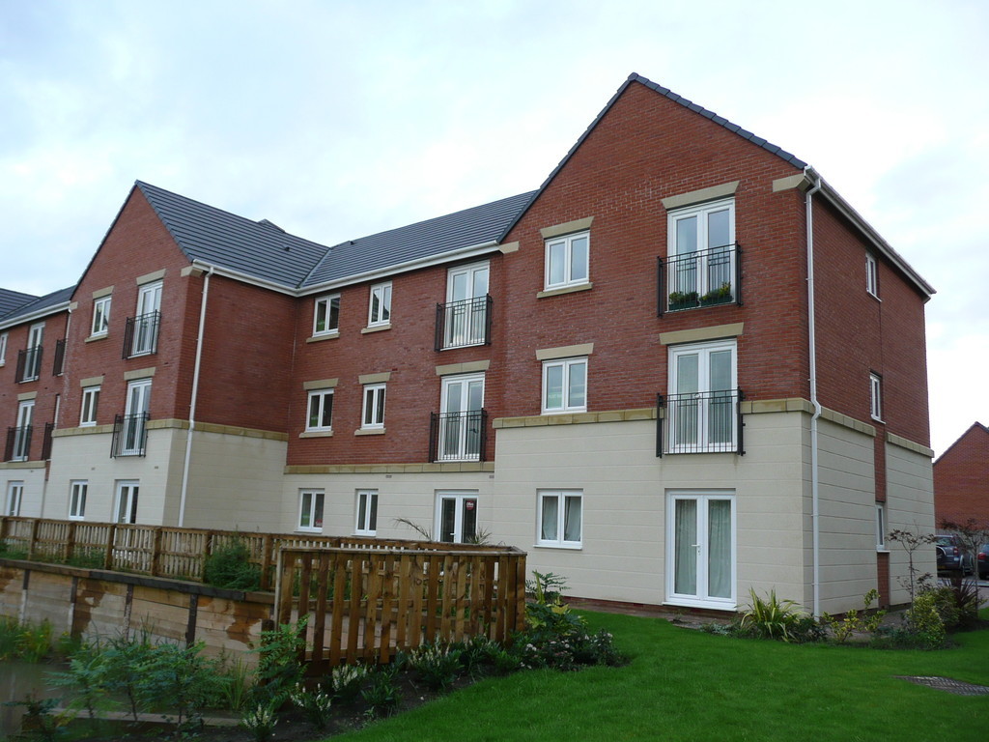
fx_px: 800
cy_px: 371
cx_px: 494
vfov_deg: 49.7
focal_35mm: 28
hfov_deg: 63.4
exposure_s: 1/80
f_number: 3.3
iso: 100
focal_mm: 4.6
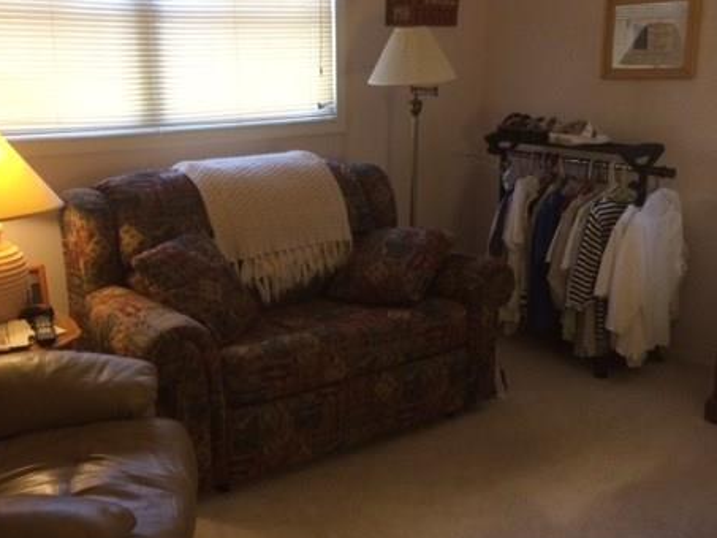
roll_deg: +1.1
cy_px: 277
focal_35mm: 41
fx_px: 849
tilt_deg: -14.1
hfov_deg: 45.7
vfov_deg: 35.1
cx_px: 312
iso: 250
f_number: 2.2
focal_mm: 4.15
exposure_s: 1/30
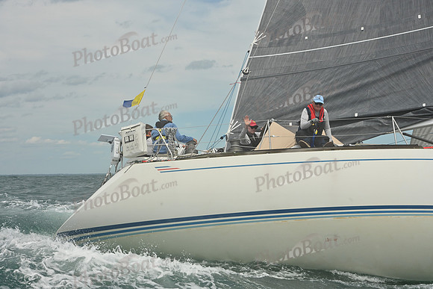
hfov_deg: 28.8
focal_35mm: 70
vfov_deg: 19.5
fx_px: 842
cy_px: 144
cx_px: 216
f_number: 10
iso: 320
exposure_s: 1/1250
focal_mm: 70
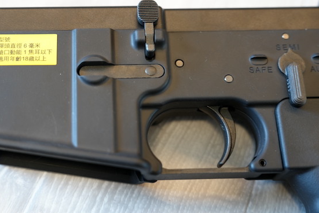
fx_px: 514
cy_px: 108
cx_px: 122
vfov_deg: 23.4
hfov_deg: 34.3
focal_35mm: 58
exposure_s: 1/4
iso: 200
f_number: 2.8
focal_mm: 41
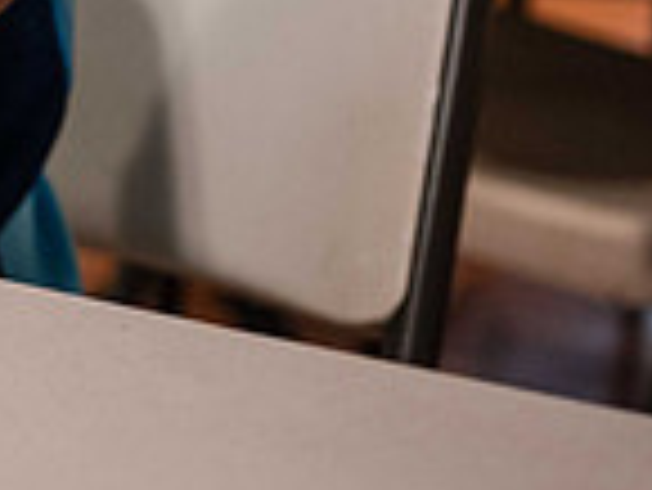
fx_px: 2696
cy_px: -247
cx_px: -559
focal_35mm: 143
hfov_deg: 12.5
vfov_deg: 10.1
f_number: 2.8
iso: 2200
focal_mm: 35
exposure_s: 1/125
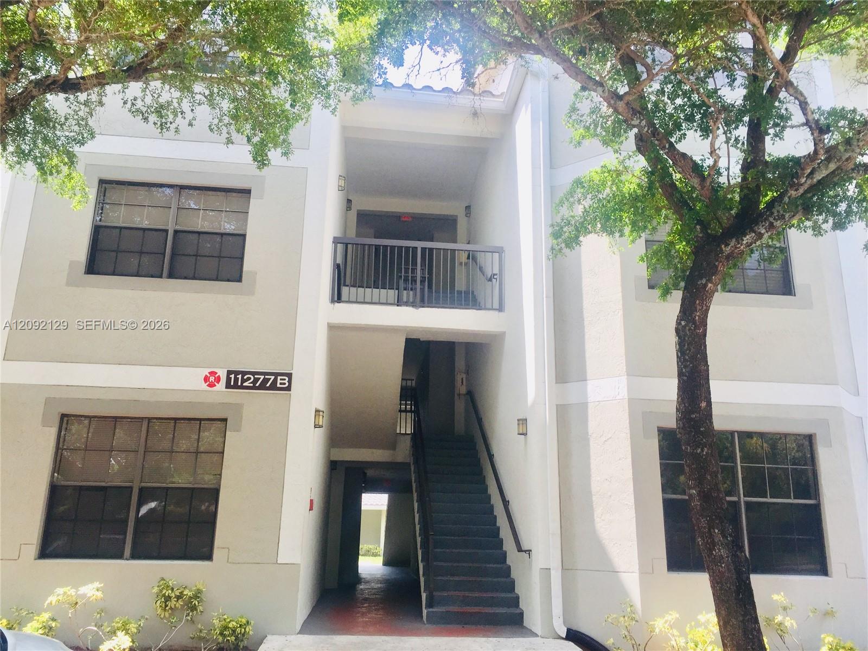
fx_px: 727
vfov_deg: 48.2
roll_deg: -2.6
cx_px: 434
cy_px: 326
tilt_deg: +16.4
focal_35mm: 29
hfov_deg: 61.7
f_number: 2.2
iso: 32
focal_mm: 4.15
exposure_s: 1/482
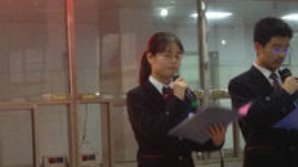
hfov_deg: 16.8
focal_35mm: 126
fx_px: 995
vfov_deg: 9.6
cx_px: 35
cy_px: 123
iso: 200
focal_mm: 4.28
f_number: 2.4
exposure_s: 1/20
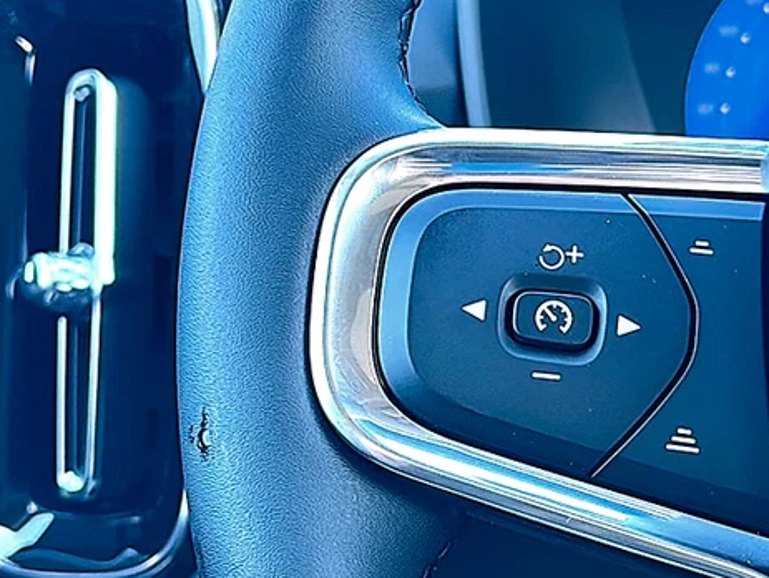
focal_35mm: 71
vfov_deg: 20.7
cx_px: 525
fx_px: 1579
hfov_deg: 27.2
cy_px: 300
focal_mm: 6.86
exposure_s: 1/69
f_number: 1.78
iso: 64
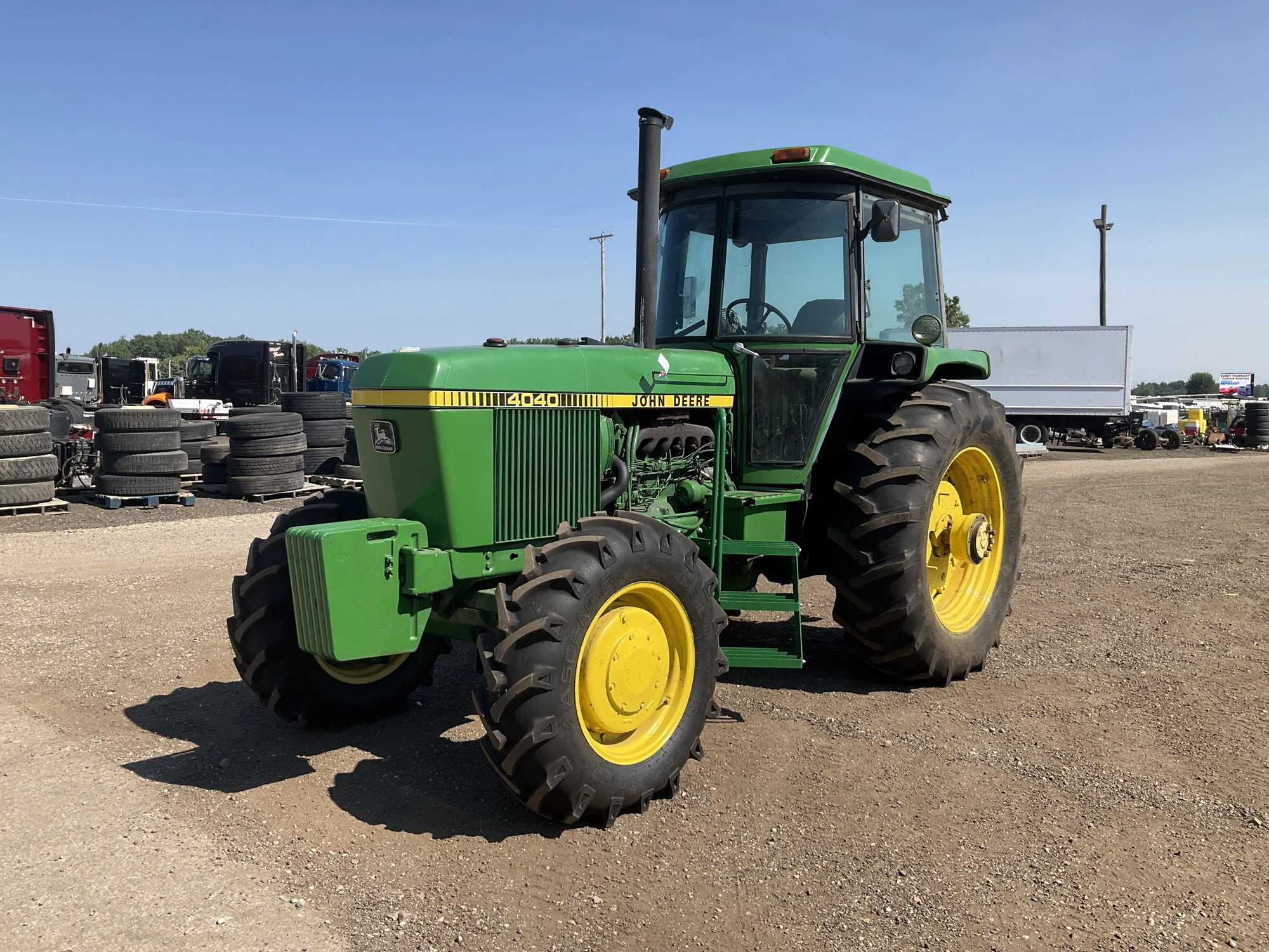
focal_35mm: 29
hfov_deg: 61.7
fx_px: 1063
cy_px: 476
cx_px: 634
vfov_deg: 48.2
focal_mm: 3
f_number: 1.8
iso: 25
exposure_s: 1/1675
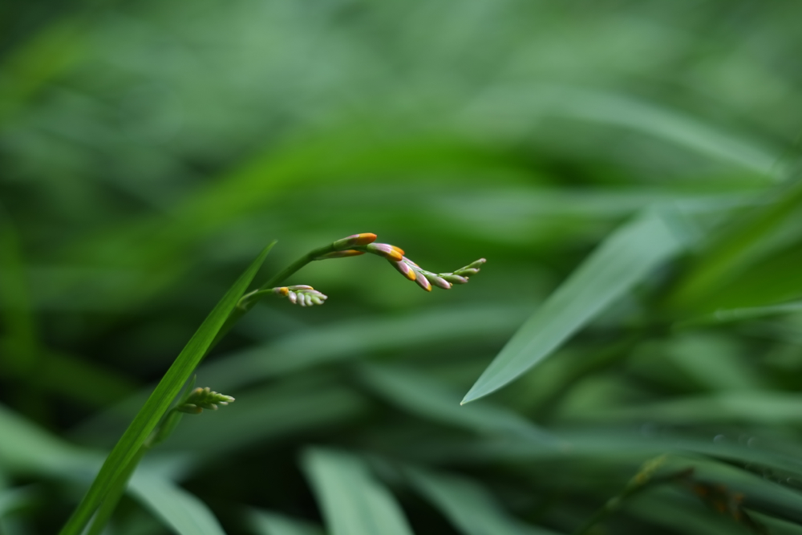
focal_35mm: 53
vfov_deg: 25.5
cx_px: 401
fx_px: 1181
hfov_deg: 37.5
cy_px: 268
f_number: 2
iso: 100
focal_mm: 35
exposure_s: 1/500
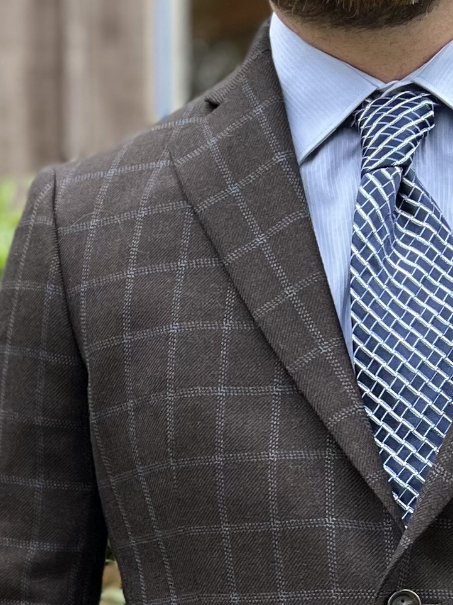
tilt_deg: -8.6
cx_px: -95
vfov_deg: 17.3
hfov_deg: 13.2
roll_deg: +1.8
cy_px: 703
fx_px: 1903
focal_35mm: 109
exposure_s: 1/271
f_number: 1.5
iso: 40
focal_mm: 5.7
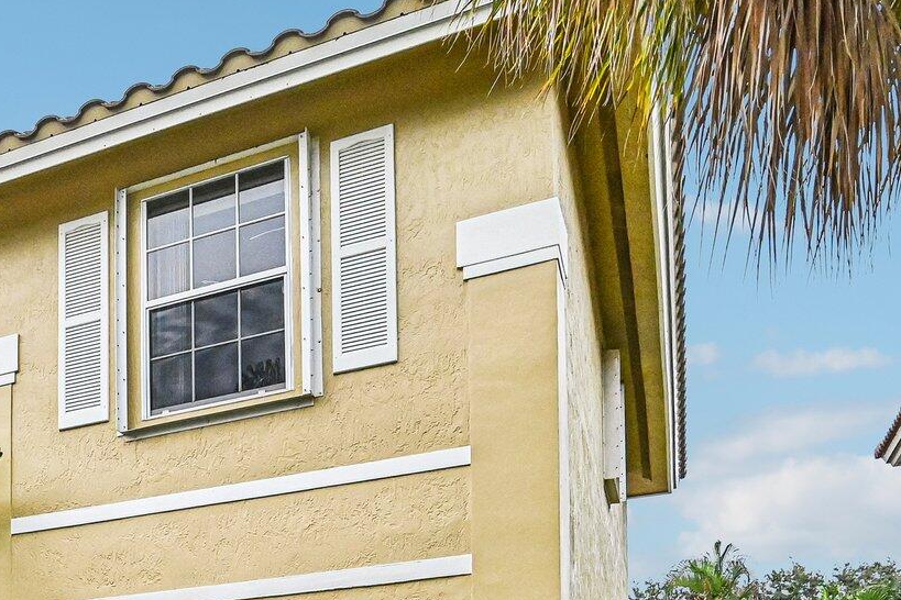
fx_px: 1157
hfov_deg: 35.5
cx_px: -119
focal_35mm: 46
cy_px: 668
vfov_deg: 26.7
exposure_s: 1/2500
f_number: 8
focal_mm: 18.5
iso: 4000
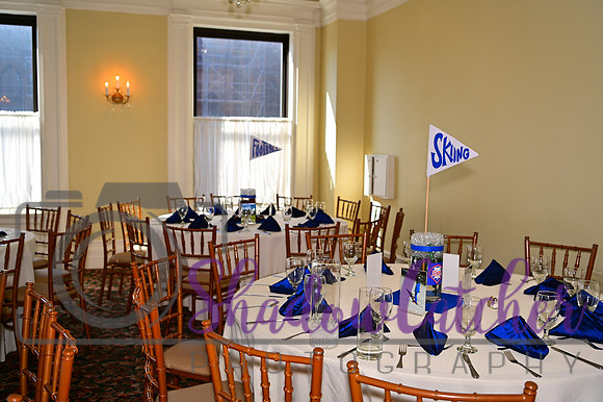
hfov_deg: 53.2
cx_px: 302
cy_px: 201
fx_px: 603
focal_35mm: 36
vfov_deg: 36.8
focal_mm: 36
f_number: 4
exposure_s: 1/200
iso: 100
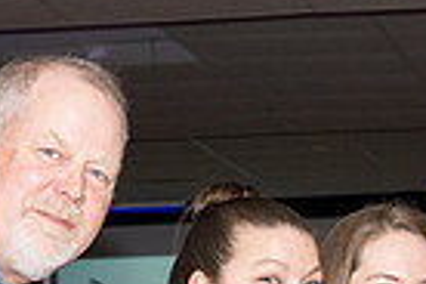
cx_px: 466
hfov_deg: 11.2
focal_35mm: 181
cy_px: 477
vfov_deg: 7.4
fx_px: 2142
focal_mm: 43
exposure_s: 1/100
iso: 1600
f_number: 5.6
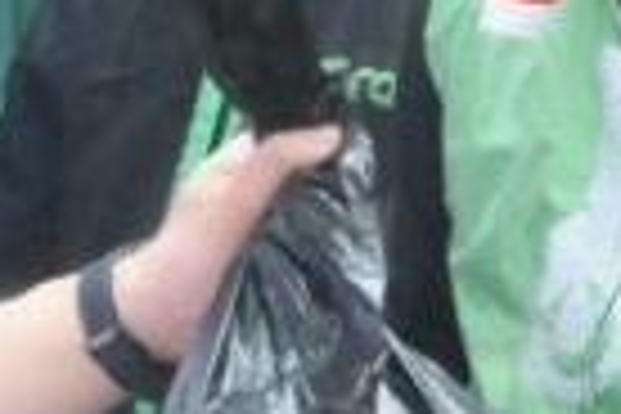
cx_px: -101
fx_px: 3450
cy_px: 79
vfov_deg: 6.9
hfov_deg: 10.1
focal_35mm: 200
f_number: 8
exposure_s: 1/1250
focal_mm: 20
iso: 2000
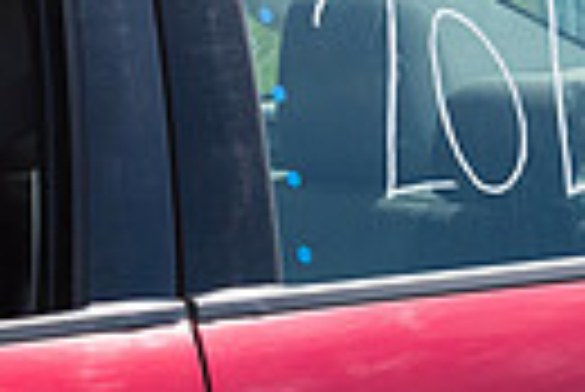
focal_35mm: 312
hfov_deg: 6.5
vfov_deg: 4.4
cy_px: 345
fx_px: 5076
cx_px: -364
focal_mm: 70
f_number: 7.1
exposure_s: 1/1600
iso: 1000
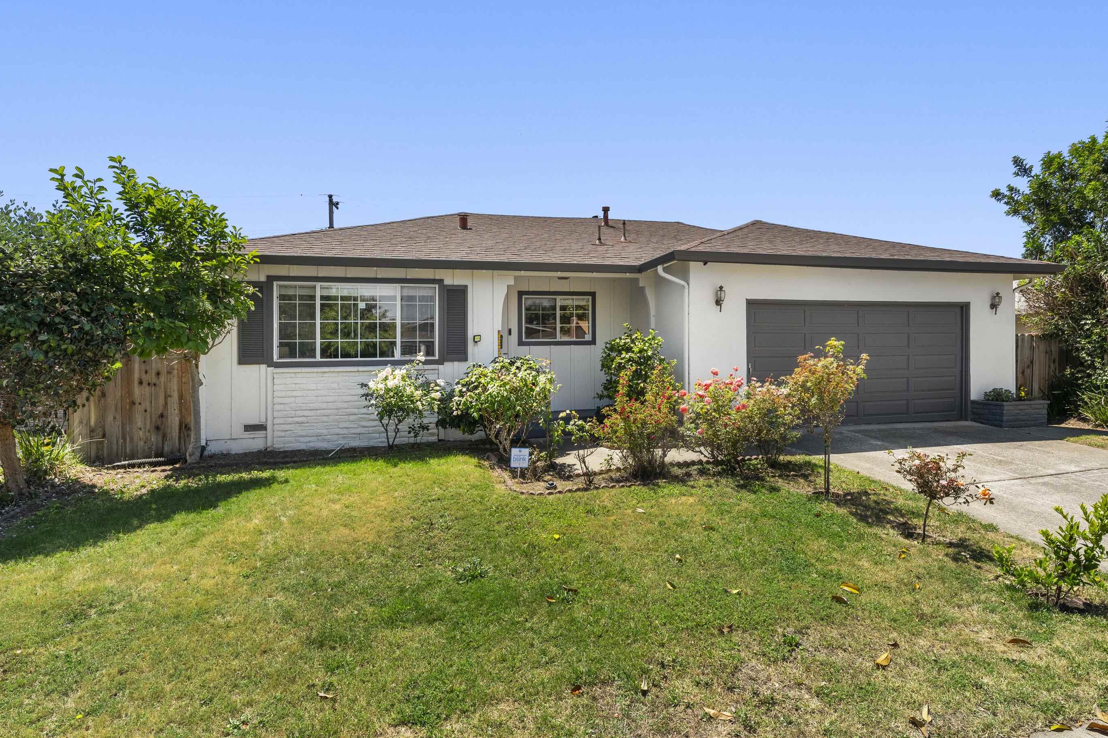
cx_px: 574
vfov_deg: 64.7
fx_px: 582
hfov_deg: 87.2
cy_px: 334
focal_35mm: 19
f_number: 8
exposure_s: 1/640
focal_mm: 16.8
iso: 200
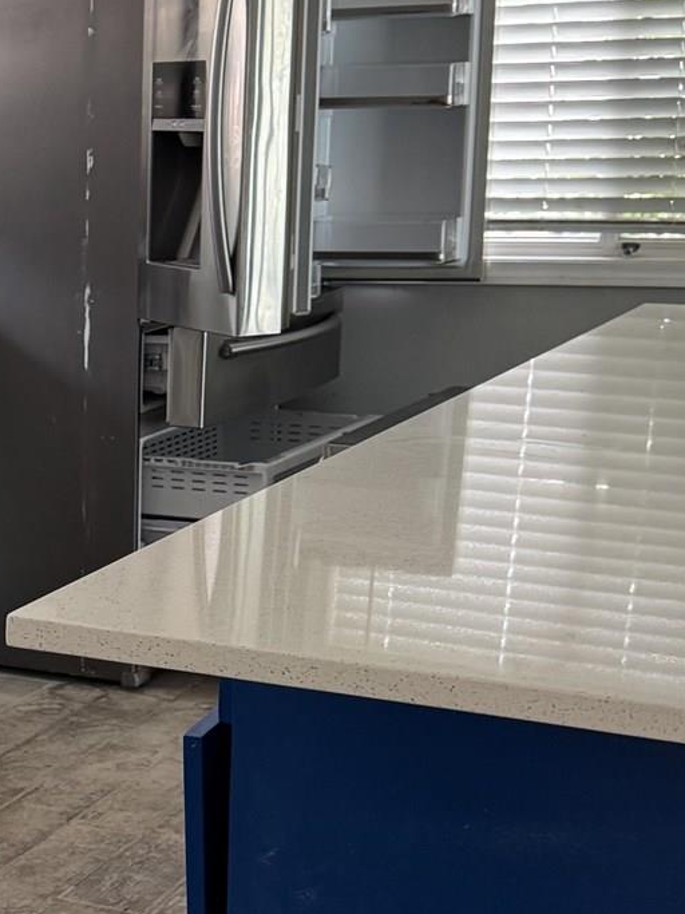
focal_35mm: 81
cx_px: -254
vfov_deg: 24.0
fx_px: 2138
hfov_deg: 16.9
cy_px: 608
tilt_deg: -14.2
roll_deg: +2.0
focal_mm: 6.76
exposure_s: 1/120
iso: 200
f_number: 1.78
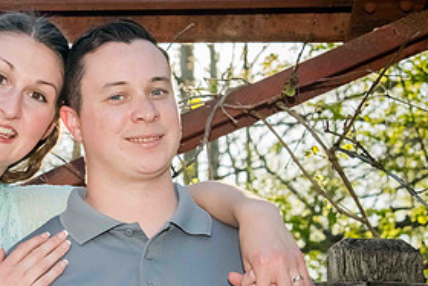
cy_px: 172
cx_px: 55
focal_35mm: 114
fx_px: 1356
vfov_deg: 12.0
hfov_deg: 17.7
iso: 1600
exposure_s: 1/1600
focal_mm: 55
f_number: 8
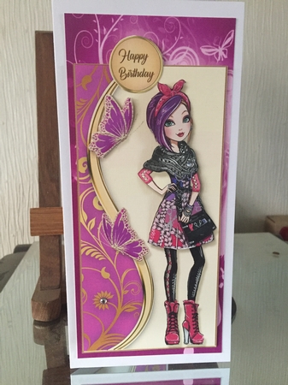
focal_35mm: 29
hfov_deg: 48.2
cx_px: 144
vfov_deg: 61.7
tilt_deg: -9.1
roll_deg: +0.2
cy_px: 192
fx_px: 322
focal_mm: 4.15
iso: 250
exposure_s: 1/25
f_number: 2.2
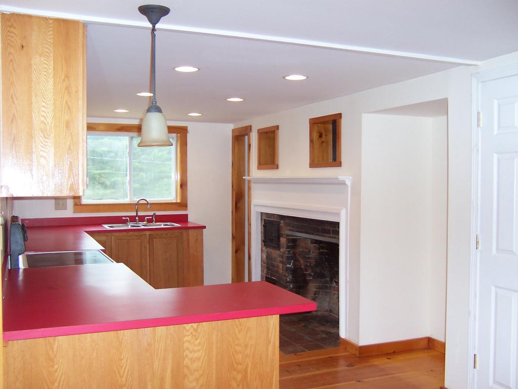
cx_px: 259
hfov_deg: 51.4
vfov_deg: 39.7
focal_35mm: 36
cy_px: 194
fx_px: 539
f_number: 2.8
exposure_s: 1/60
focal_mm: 5.6
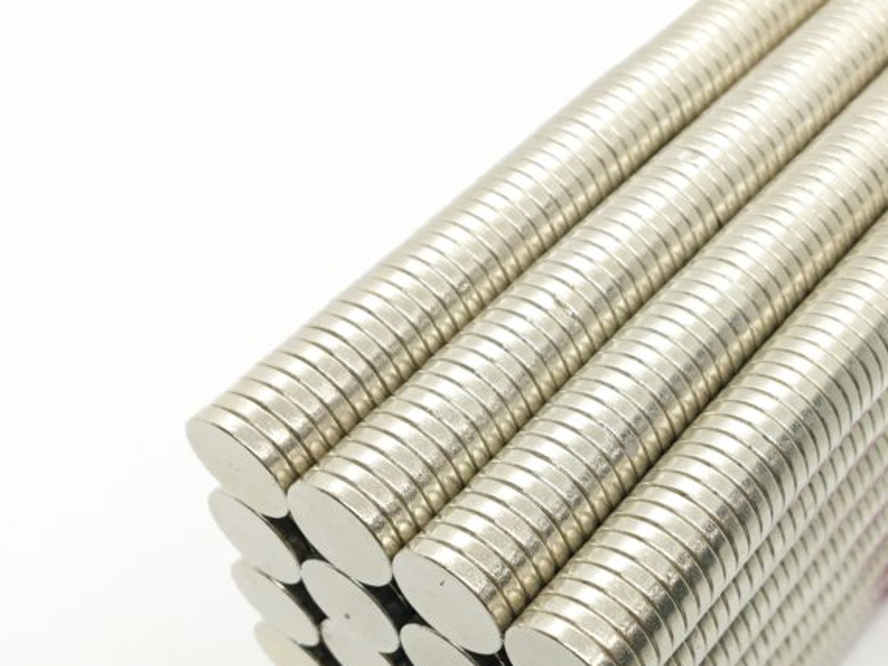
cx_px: 676
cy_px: 490
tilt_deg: -52.6
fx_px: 1334
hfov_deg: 35.9
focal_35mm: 52
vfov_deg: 27.7
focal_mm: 4.15
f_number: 2.2
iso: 32
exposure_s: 1/33
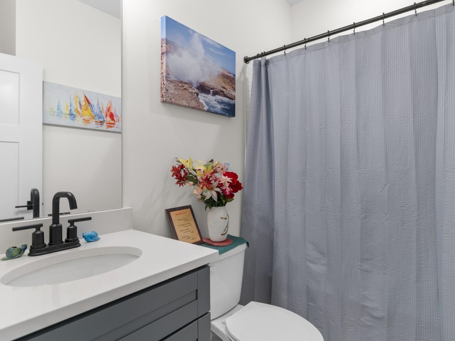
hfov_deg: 81.7
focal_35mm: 20
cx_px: 242
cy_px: 167
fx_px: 263
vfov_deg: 65.9
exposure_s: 1/3
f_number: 4.8
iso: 100
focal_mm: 12
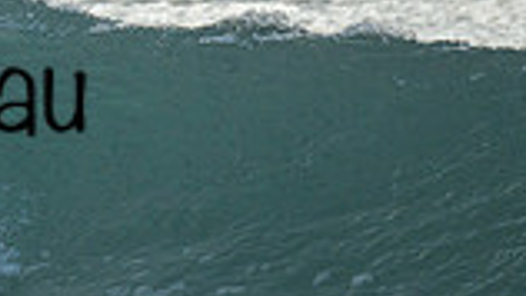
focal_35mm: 3070
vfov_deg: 0.4
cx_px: -266
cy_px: 55
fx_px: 42833
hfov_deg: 0.7
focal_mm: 800
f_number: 6.3
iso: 800
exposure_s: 1/2500
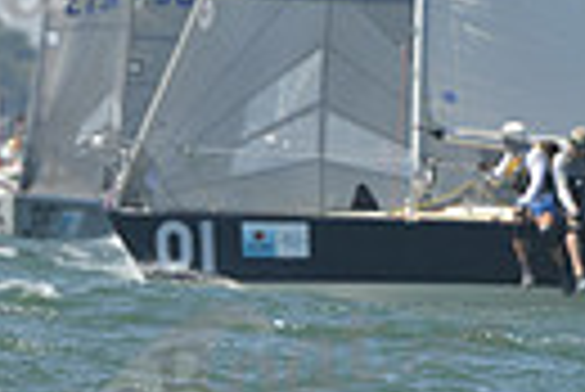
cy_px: -232
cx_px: -360
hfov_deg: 1.2
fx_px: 28941
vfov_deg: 0.8
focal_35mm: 1779
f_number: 7.1
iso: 200
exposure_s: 1/1000
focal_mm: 400
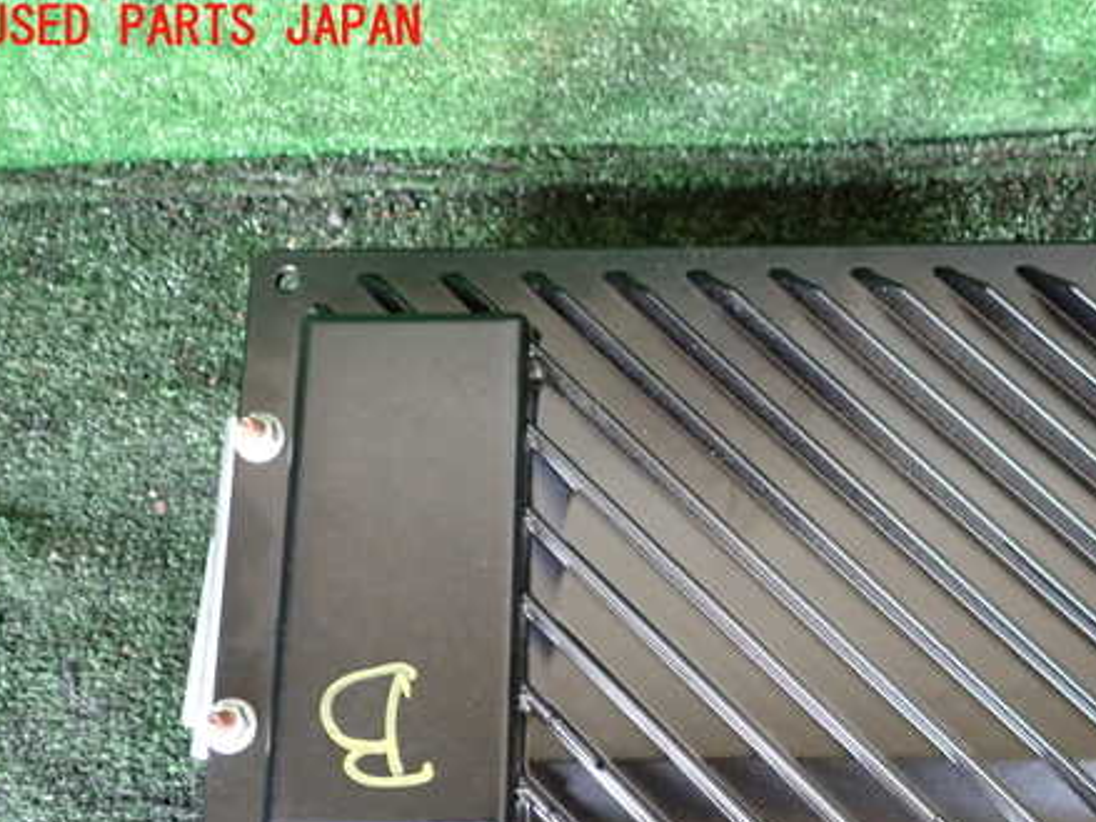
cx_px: 717
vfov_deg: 34.7
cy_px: 560
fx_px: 1298
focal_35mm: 41
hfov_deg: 45.2
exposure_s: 1/30
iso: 320
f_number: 2.3
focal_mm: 5.4
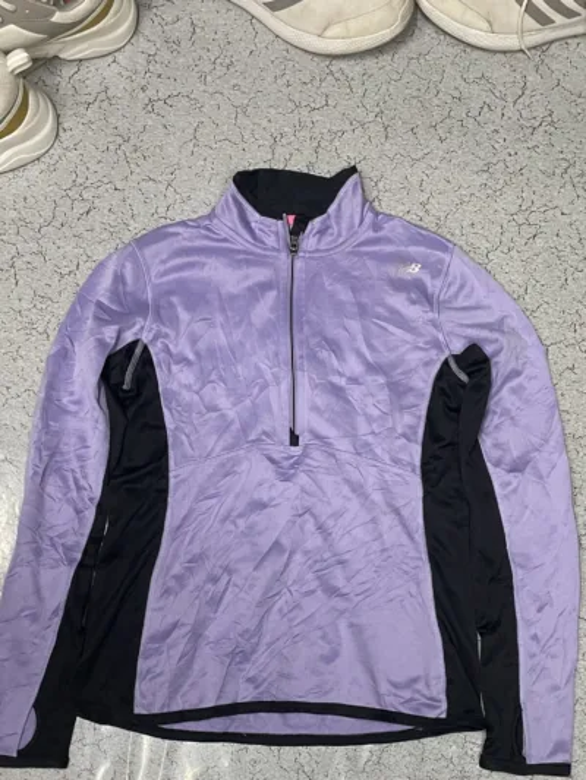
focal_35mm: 26
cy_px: 390
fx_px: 587
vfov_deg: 67.3
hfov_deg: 53.1
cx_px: 293
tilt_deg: -84.6
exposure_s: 1/50
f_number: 1.6
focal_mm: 4.2
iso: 160
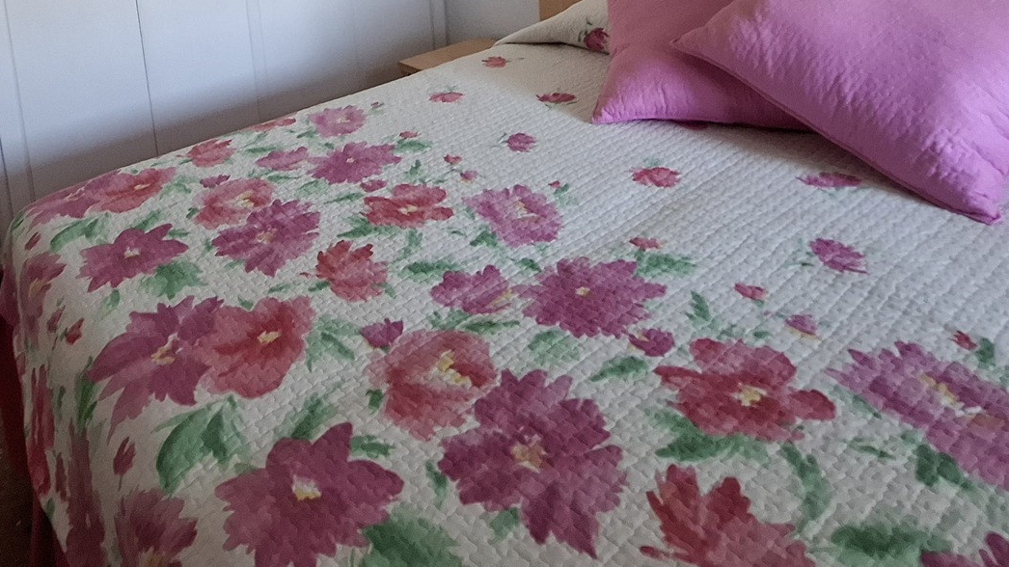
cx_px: 298
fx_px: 696
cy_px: -82
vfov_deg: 36.3
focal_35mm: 26
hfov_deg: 68.8
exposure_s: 1/33
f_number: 2.2
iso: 160
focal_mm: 1.74
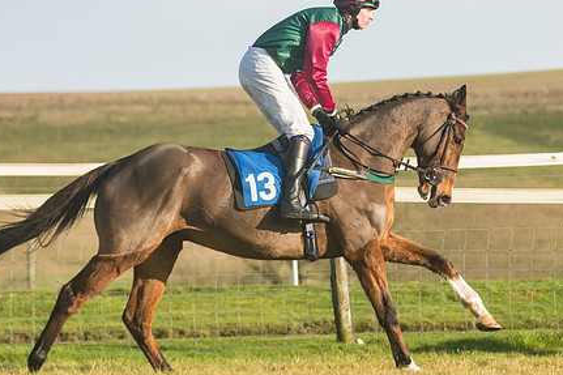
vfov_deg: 4.4
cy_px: 136
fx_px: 4877
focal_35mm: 312
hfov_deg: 6.6
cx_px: 280
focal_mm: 155
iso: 400
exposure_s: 1/4000
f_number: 5
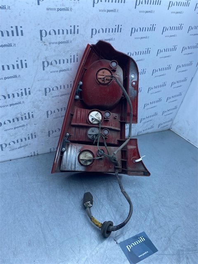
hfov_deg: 53.1
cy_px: 132
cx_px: 99
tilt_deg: -29.4
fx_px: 198
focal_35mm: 26
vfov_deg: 67.3
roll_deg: -16.6
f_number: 1.8
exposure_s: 1/788
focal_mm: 4.25
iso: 32
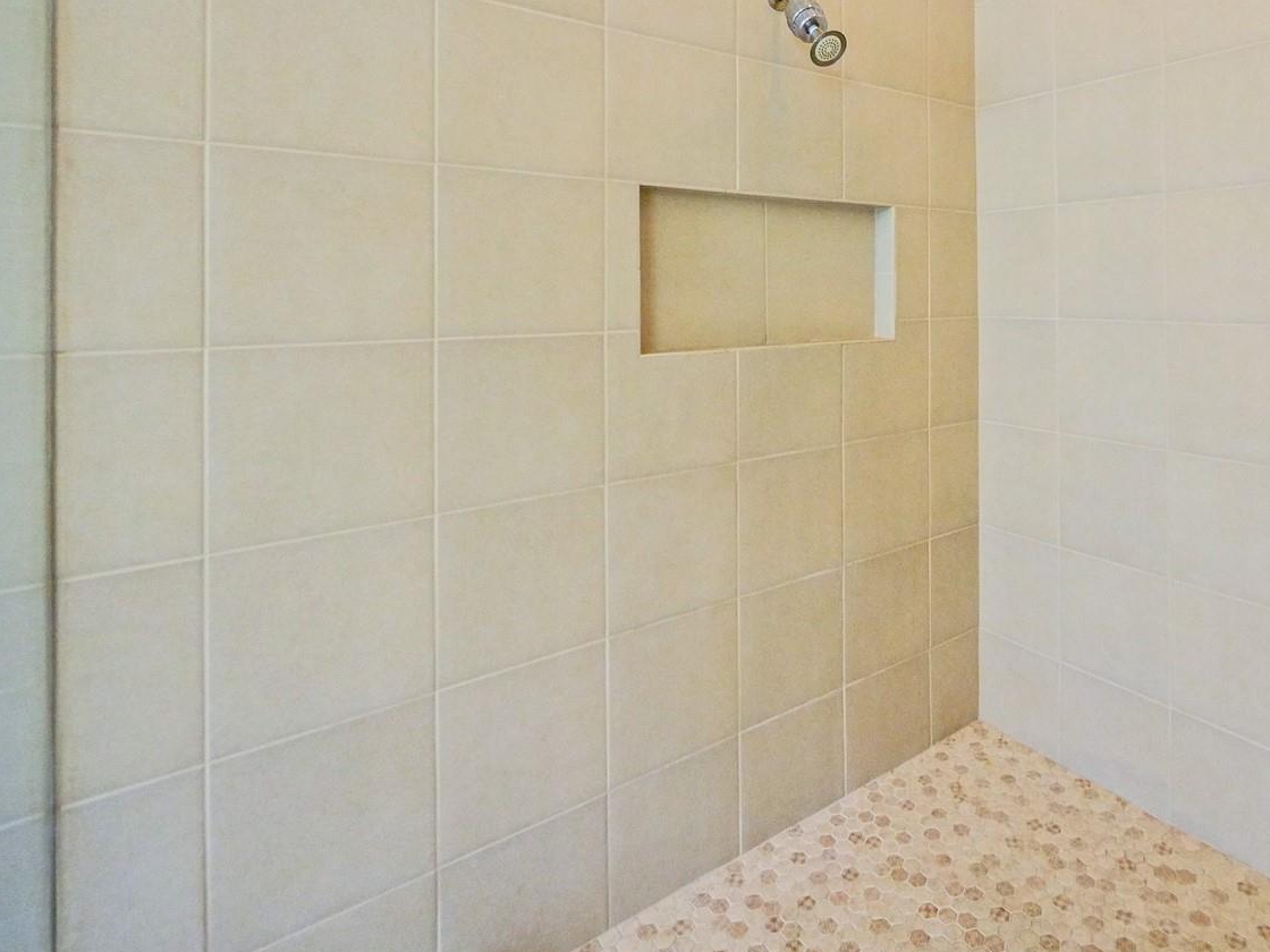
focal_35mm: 20
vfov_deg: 63.4
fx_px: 734
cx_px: 858
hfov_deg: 78.8
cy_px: 280
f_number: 4
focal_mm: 7
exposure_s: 1/60
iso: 2500
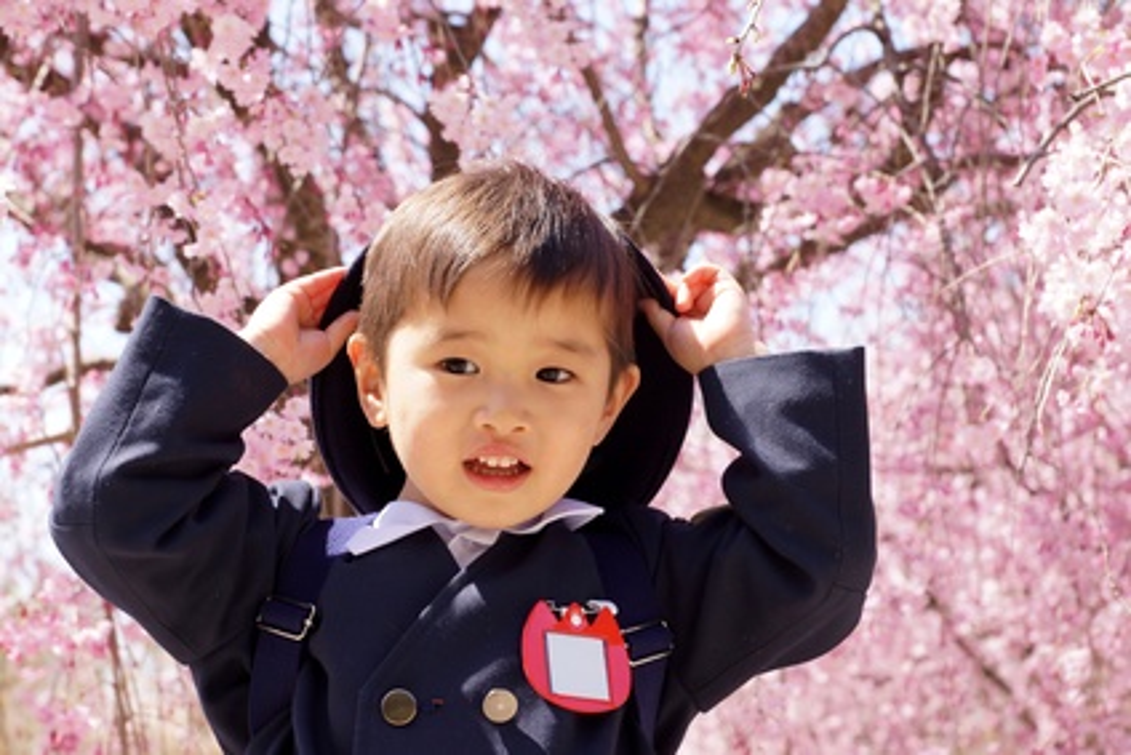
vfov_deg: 18.2
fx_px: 2357
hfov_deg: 27.0
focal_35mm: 75
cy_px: 378
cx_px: 566
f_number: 6.7
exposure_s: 1/200
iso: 160
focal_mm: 50
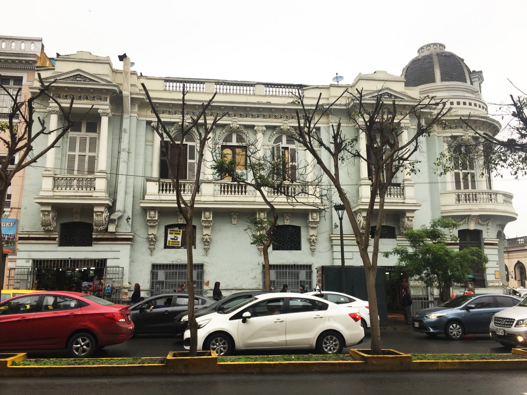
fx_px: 442
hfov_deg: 61.7
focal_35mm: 29
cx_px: 264
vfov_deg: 48.2
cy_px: 198
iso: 32
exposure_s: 1/130
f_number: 2.2
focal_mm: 4.15
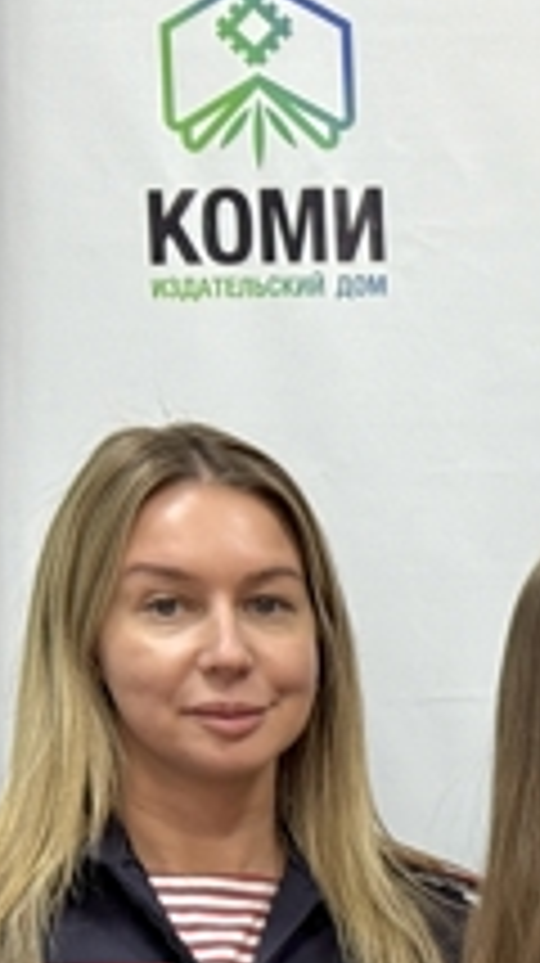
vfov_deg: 12.9
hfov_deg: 7.1
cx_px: 1222
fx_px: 4159
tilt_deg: -2.4
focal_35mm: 163
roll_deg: +1.7
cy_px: 1116
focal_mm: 6.76
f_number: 1.78
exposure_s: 1/100
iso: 100
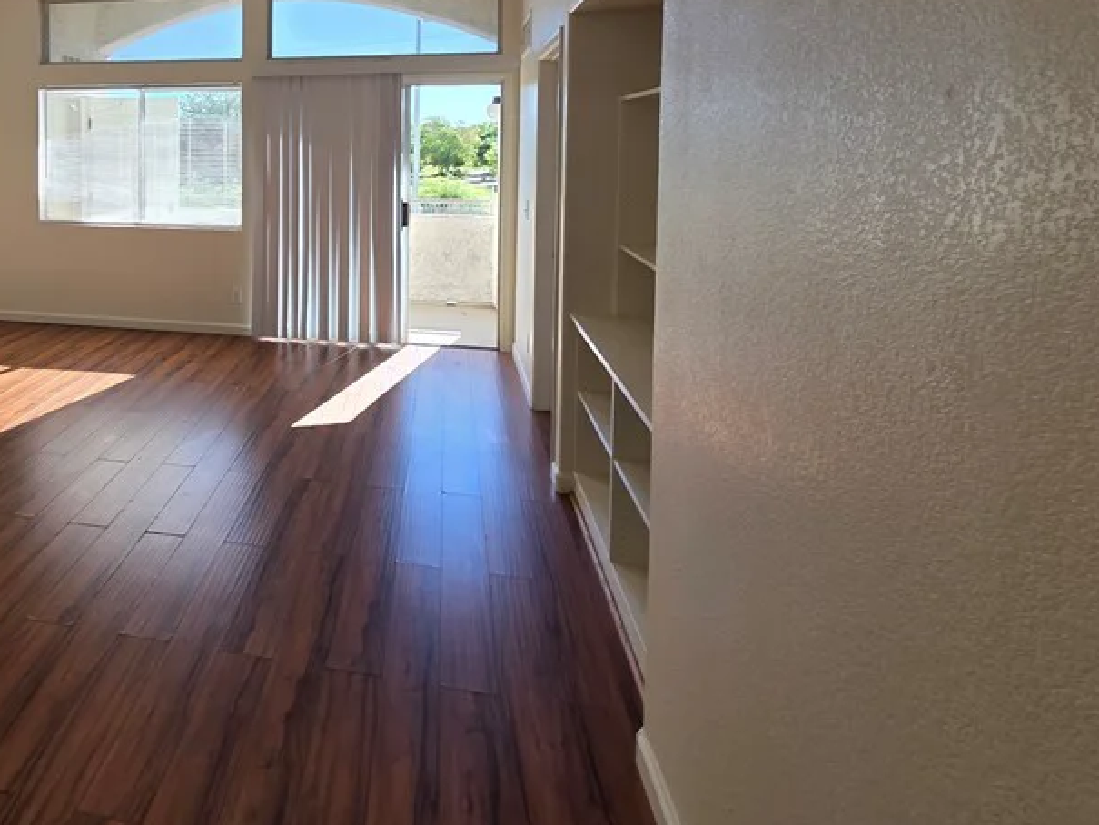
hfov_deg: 71.1
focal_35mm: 22
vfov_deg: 57.1
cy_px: 178
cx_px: 272
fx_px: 699
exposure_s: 1/120
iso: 20
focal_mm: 2.2
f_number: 1.9
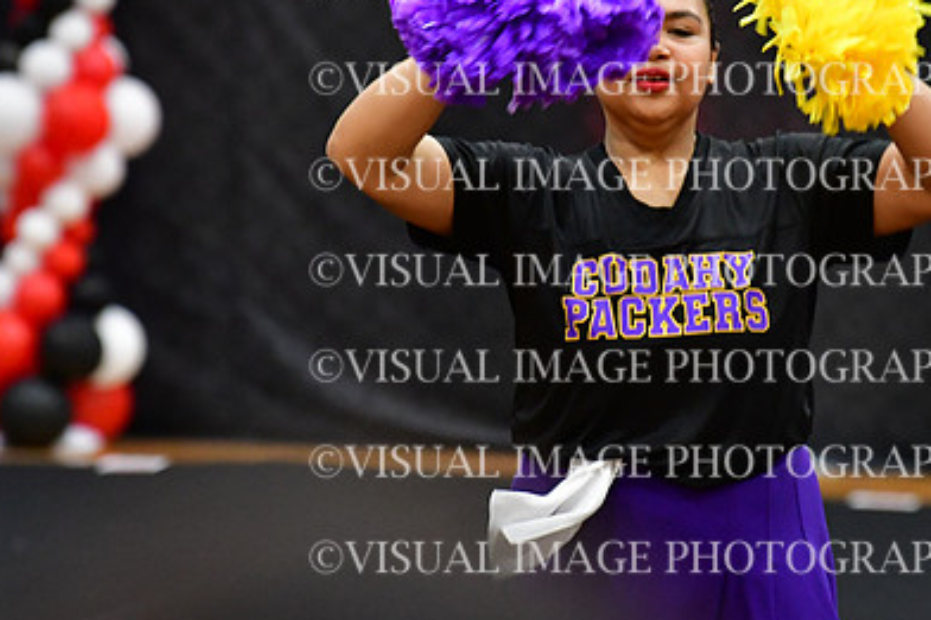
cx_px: 653
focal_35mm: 444
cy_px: 222
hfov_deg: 4.6
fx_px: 11477
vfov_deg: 3.1
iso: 5000
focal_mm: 200
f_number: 3.5
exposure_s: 1/500
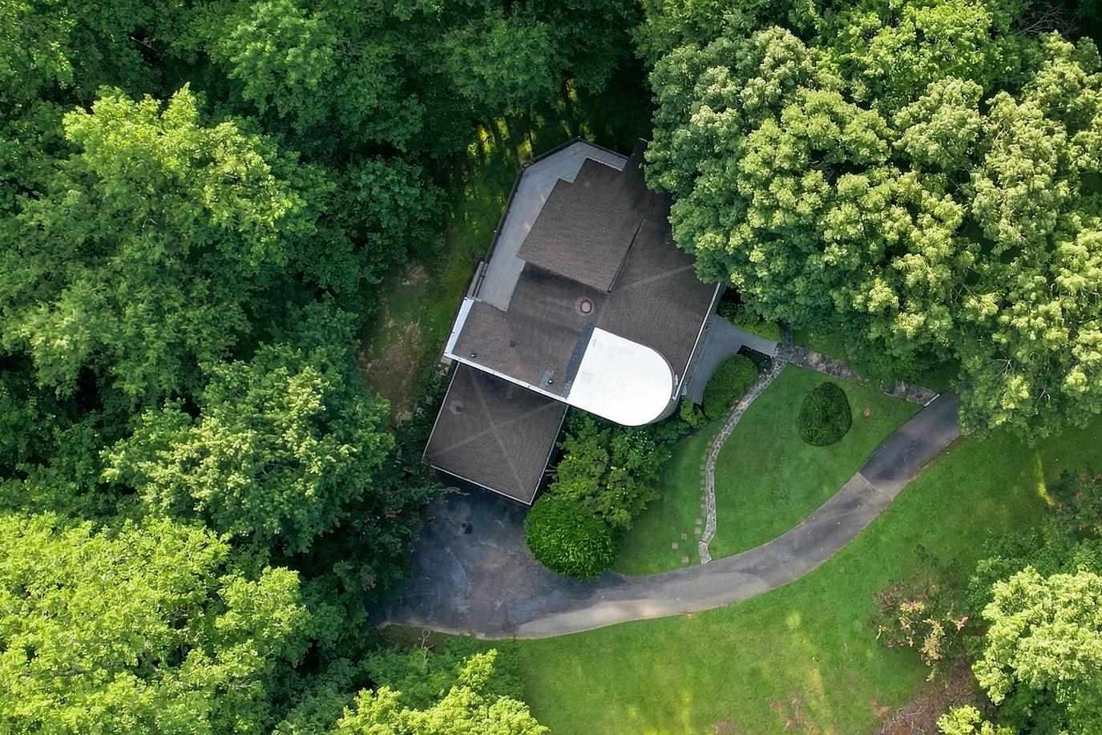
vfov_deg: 33.4
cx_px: 822
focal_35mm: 40
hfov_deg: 46.8
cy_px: 413
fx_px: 1224
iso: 100
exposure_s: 1/30
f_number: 2.8
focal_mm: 8.4
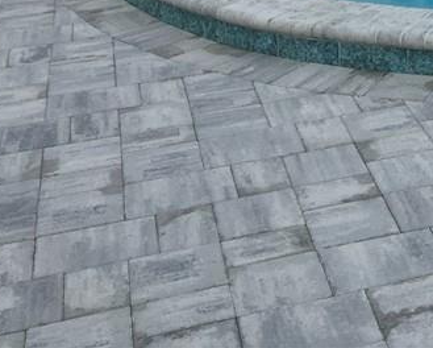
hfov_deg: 20.1
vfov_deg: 16.2
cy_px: -157
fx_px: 1129
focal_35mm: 88
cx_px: 549
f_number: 2.2
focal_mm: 4.15
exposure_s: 1/2331
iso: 25
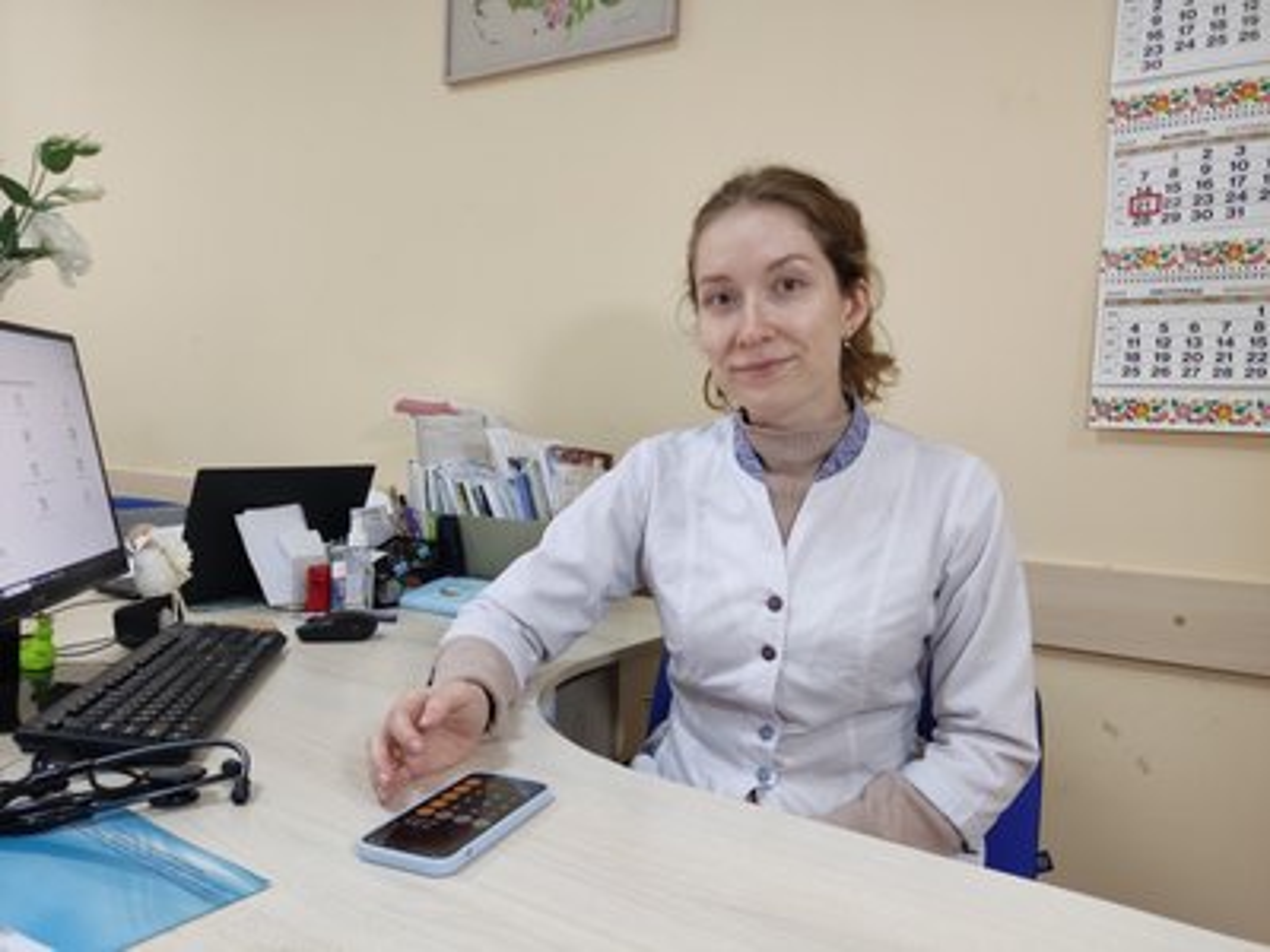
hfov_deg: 69.4
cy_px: 476
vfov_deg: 54.9
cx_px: 635
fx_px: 917
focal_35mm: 25
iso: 351
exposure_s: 1/33
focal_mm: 4.71
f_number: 1.79
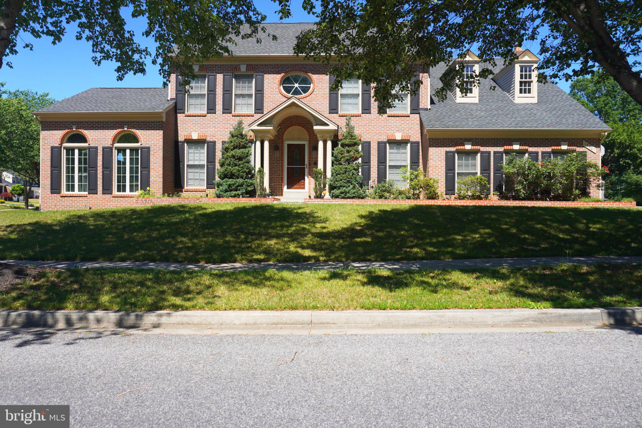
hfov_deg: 73.7
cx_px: 321
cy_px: 214
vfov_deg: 53.1
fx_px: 428
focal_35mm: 24
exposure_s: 1/250
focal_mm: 16
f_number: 7.1
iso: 100
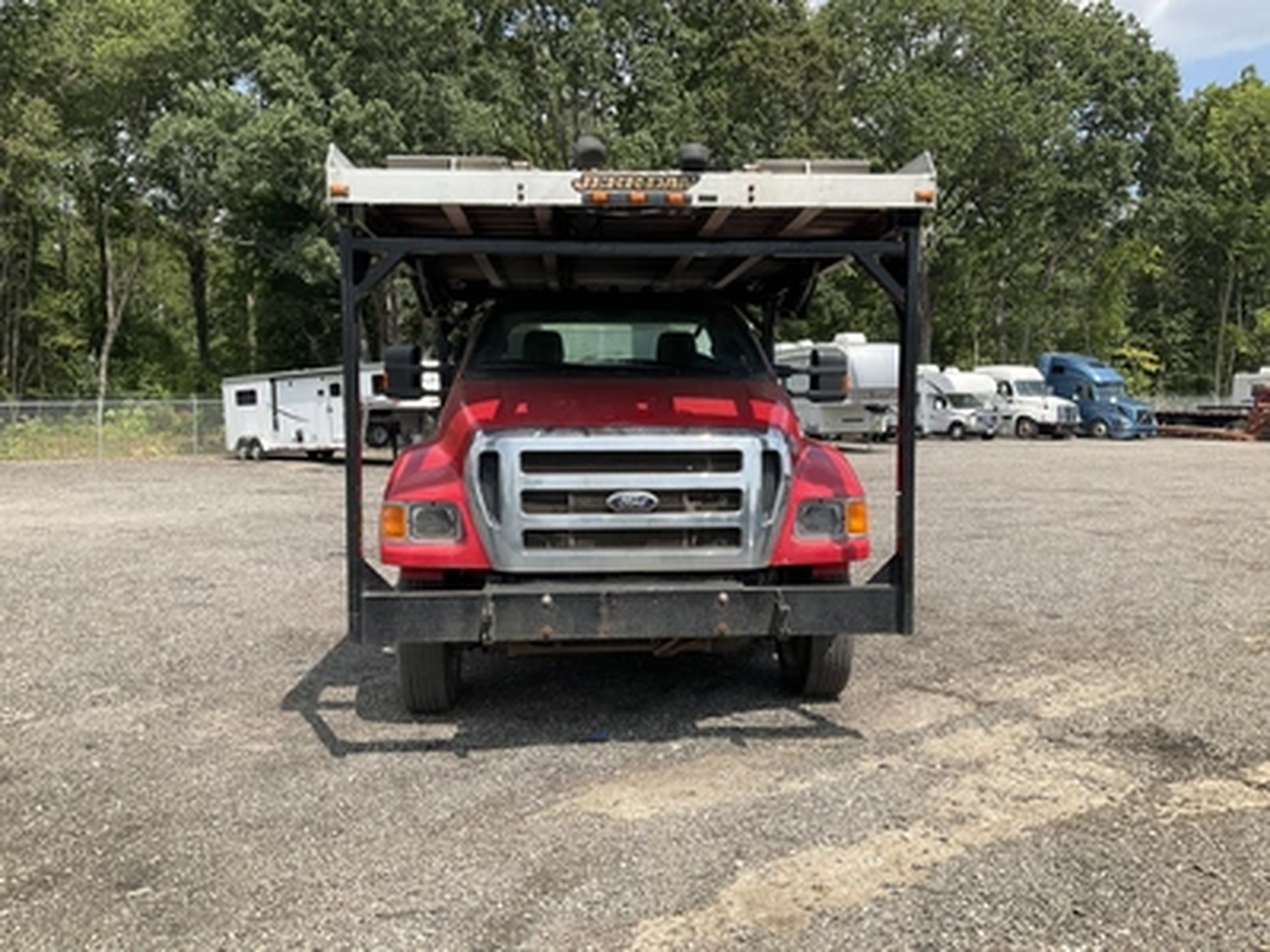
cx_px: 635
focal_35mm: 29
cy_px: 476
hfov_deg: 61.7
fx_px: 1064
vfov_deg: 48.2
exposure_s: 1/1412
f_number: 1.8
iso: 25
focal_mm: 3
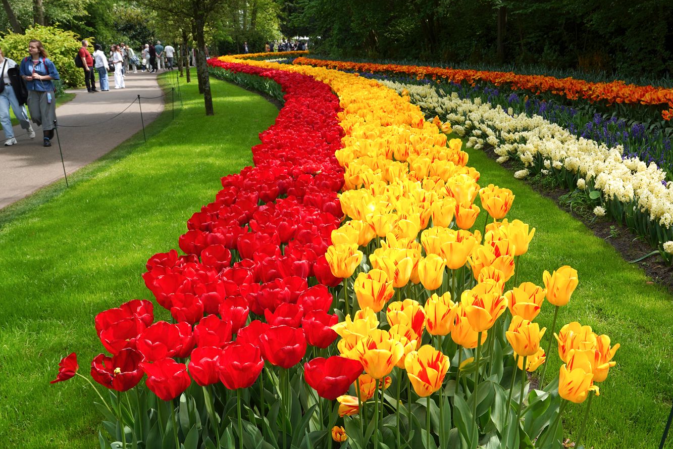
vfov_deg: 36.9
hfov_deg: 52.7
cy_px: 240
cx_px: 408
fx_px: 673
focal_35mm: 36
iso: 100
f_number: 8
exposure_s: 1/100
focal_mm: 24
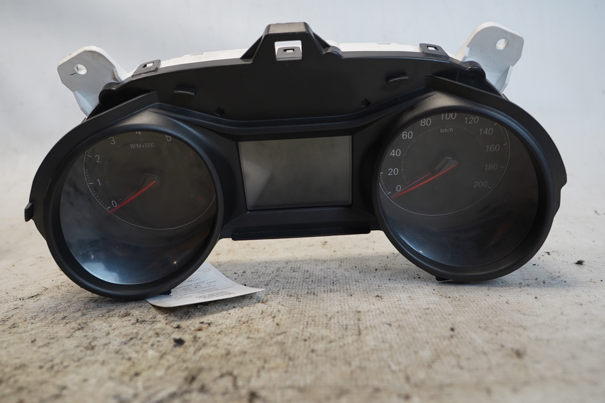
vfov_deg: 43.5
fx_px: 504
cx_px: 302
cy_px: 202
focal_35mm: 30
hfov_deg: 62.0
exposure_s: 1/160
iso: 500
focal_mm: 20
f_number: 4
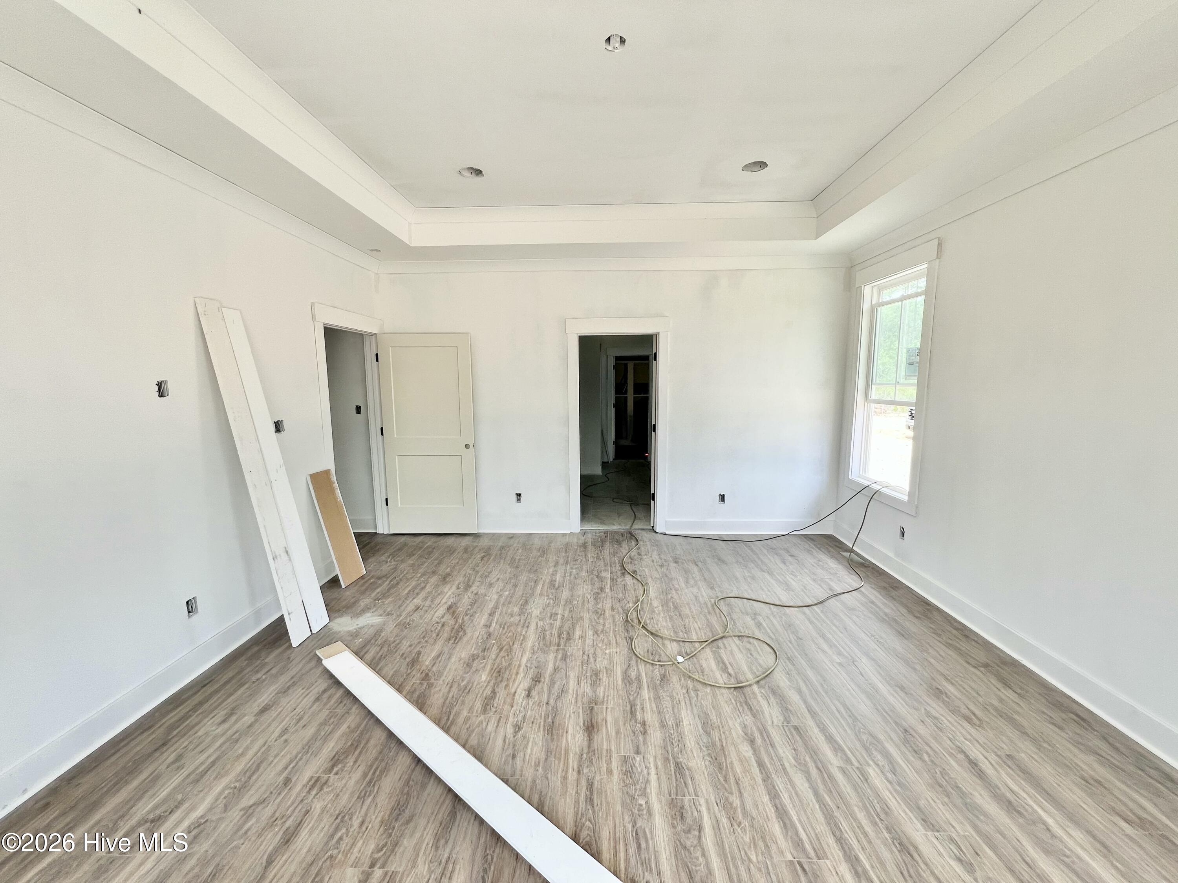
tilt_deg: -7.3
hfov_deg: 106.2
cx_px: 589
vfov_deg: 89.9
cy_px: 442
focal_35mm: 13
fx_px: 442
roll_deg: +0.7
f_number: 1.8
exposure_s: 1/165
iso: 32
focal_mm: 1.57
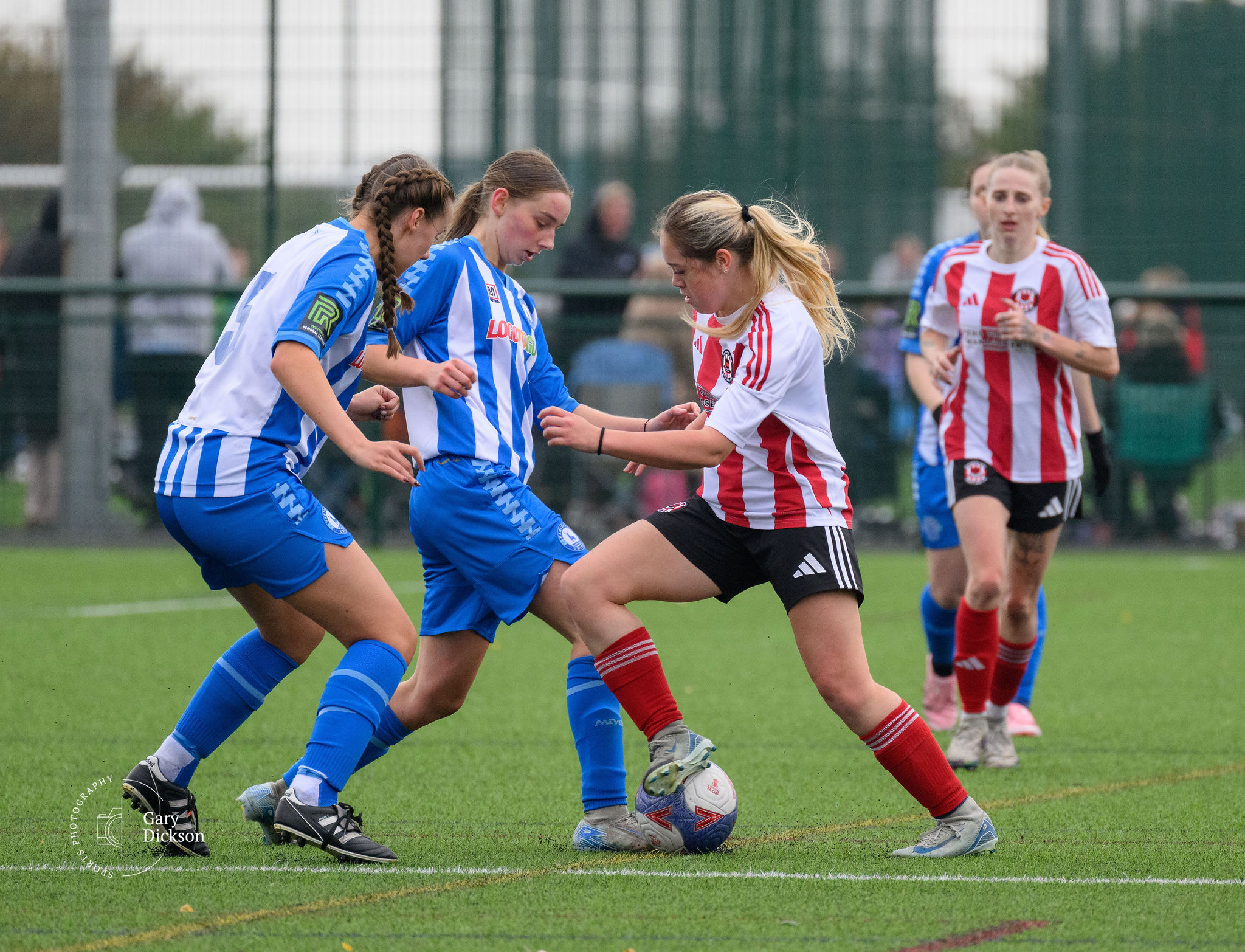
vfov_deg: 2.5
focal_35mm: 593
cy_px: 446
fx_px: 21461
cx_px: 817
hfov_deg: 3.3
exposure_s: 1/1000
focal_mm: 400
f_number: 5.6
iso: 2500
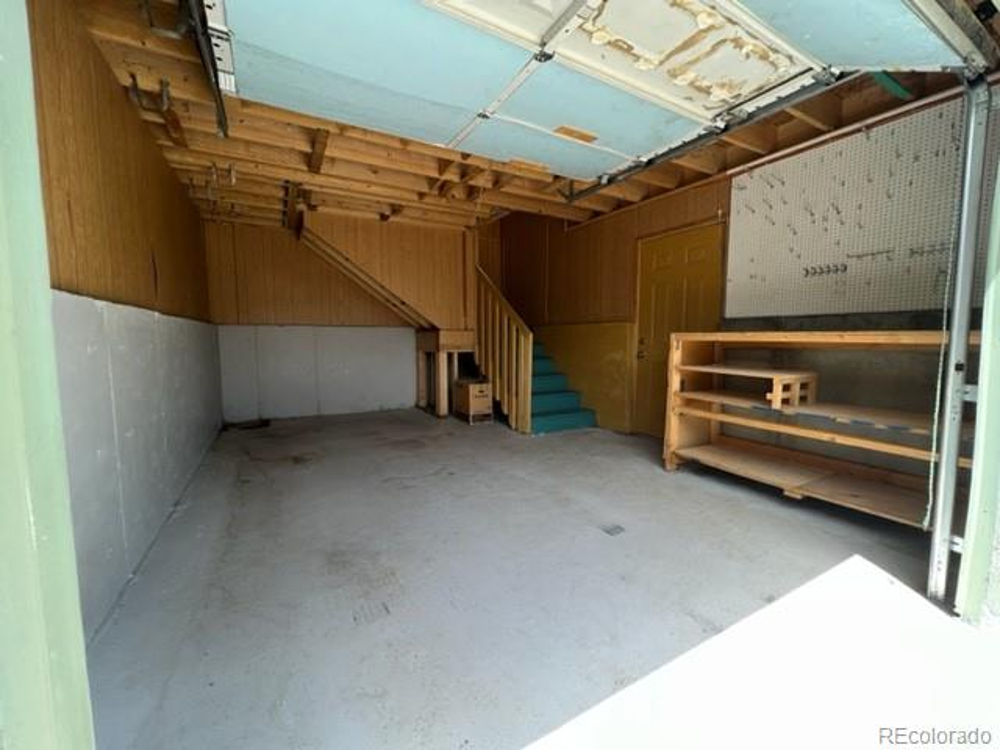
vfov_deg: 89.9
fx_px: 376
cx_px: 500
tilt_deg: -4.5
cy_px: 375
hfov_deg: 106.2
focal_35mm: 13
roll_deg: +0.2
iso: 32
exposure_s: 1/119
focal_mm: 1.57
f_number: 1.8
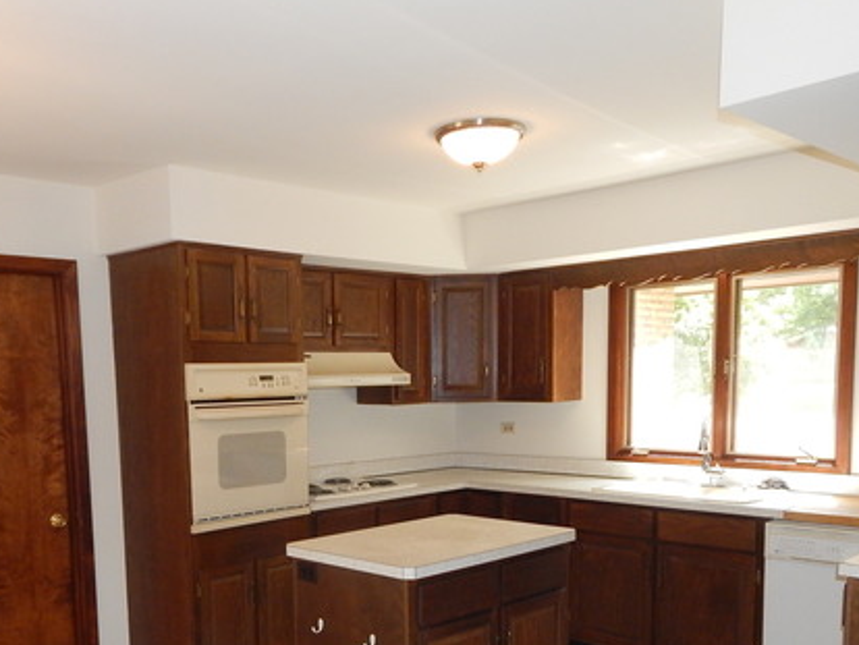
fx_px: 844
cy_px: 487
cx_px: 367
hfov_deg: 53.7
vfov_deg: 40.6
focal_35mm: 34
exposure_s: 1/30
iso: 360
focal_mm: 4
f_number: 3
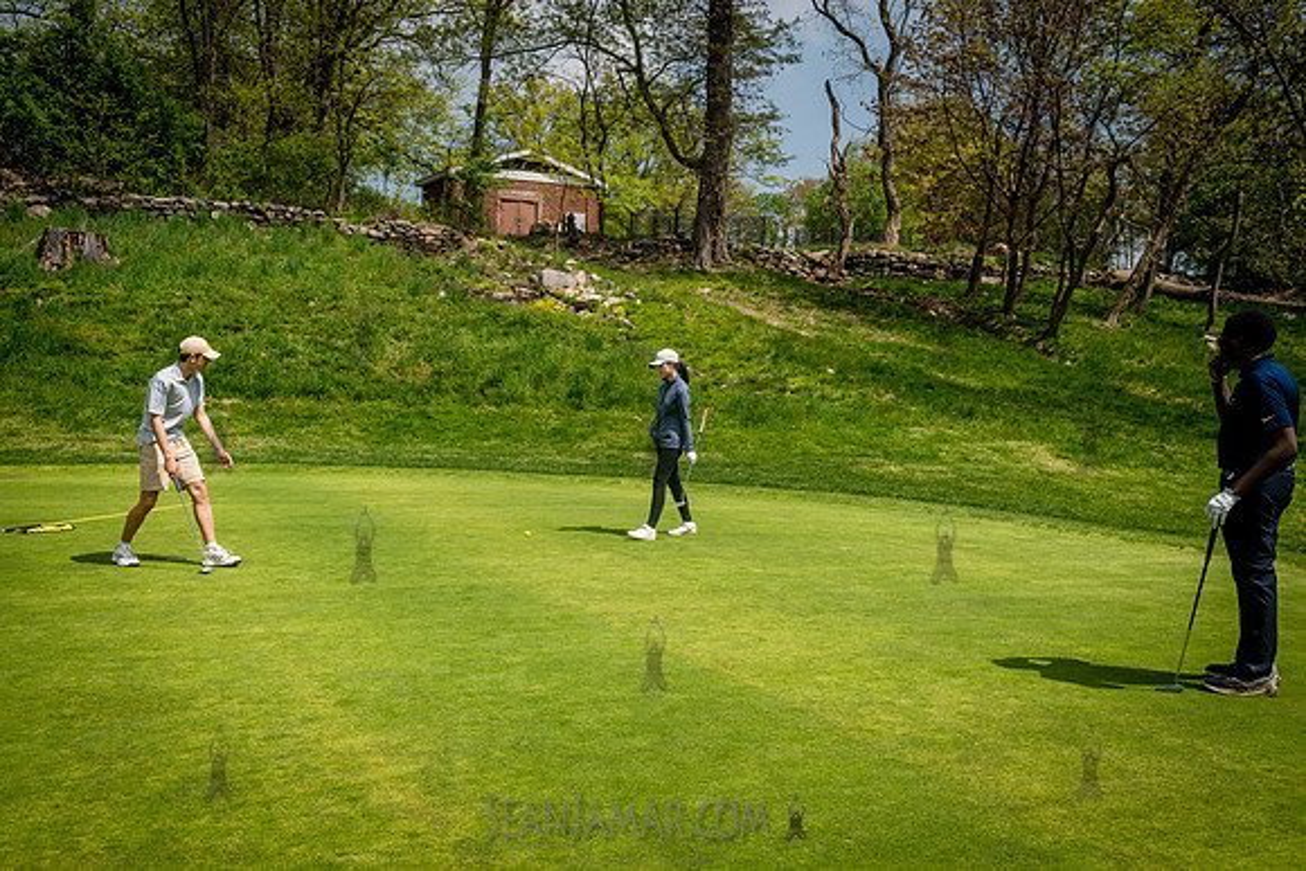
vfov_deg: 37.9
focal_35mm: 35
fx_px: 1270
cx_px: 653
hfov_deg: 54.4
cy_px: 436
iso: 200
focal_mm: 35
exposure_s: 1/500
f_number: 7.1
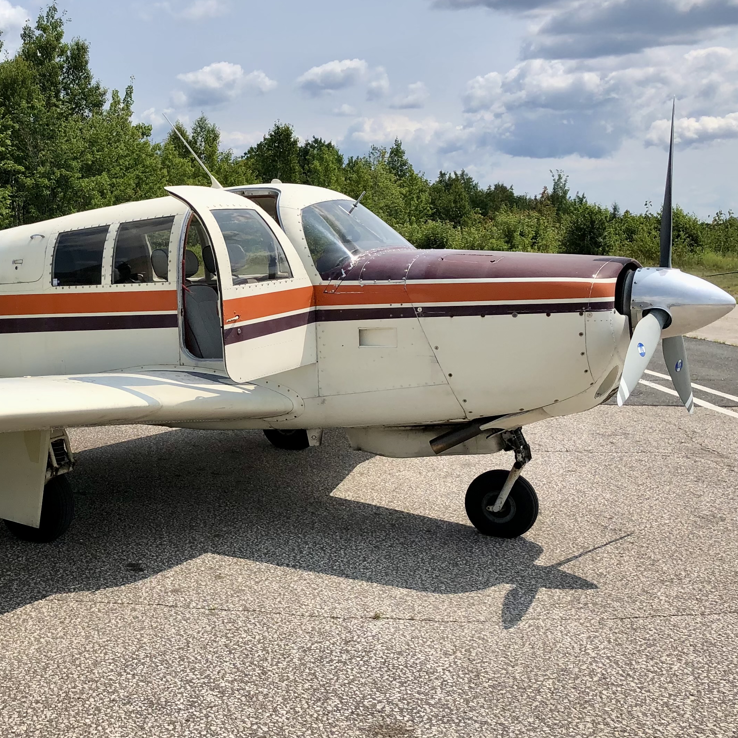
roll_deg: -0.6
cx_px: 141
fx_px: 1134
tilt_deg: -9.9
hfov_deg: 34.9
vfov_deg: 36.1
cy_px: 388
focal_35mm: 47
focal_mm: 3.99
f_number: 1.8
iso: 20
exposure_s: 1/3205
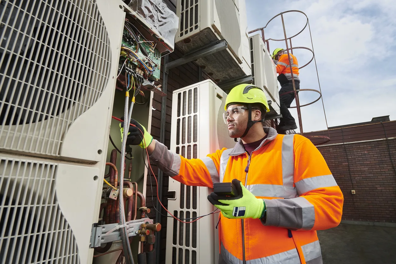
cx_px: 198
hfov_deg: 86.9
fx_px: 209
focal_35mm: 19
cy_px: 132
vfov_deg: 64.6
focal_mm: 19
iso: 125
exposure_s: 1/200
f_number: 6.3
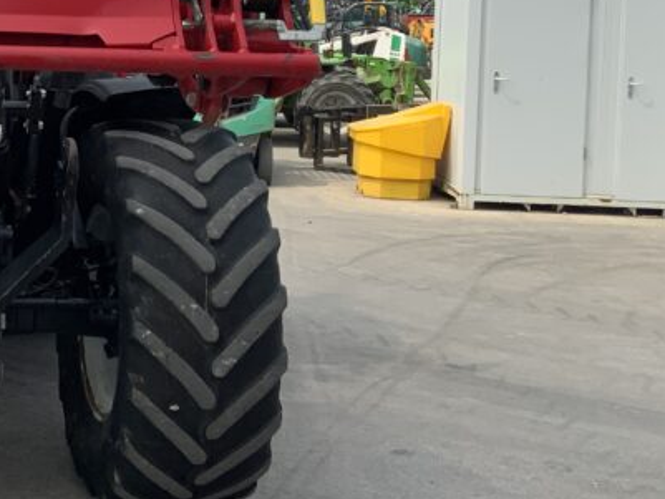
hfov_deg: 25.4
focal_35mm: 74
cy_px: 55
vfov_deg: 19.6
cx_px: 46
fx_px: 1422
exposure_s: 1/1848
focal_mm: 3
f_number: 1.8
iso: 16
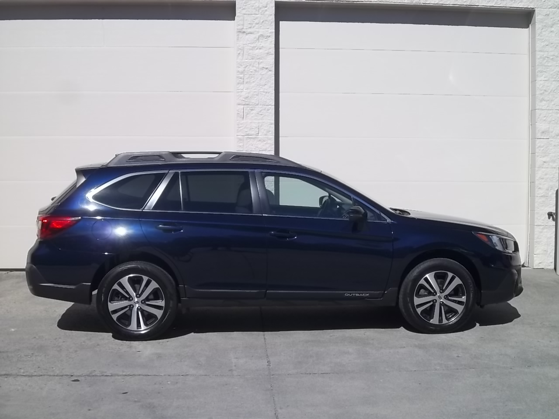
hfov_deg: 40.4
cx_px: 280
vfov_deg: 30.9
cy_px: 210
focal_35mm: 47
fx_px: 759
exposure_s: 1/200
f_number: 10.28
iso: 64
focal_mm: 8.3
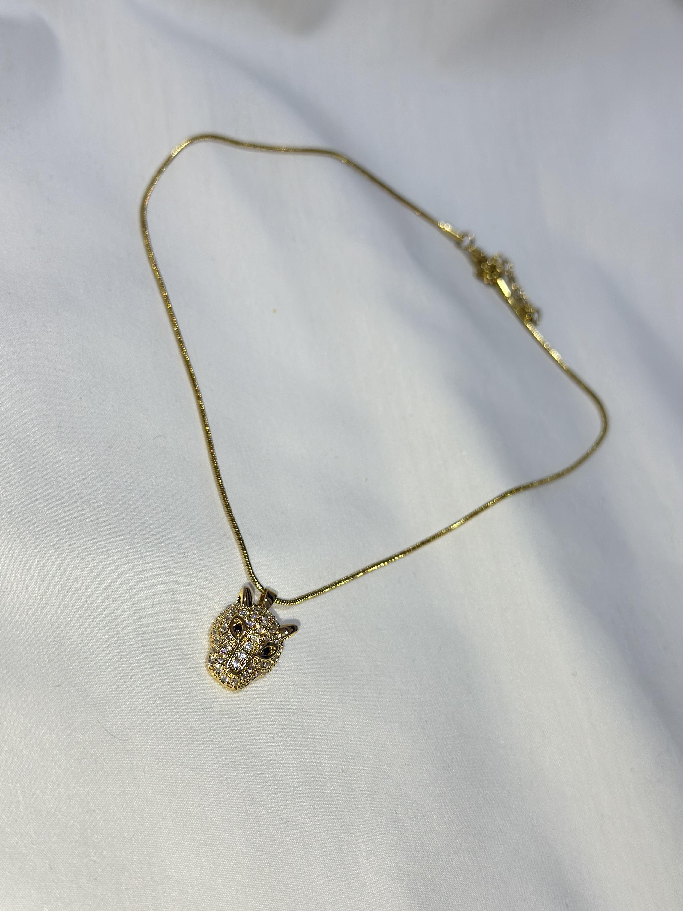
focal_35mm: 49
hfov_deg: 29.7
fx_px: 1289
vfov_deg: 38.9
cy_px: 455
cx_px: 335
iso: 80
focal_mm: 6.86
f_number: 1.78
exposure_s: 1/50
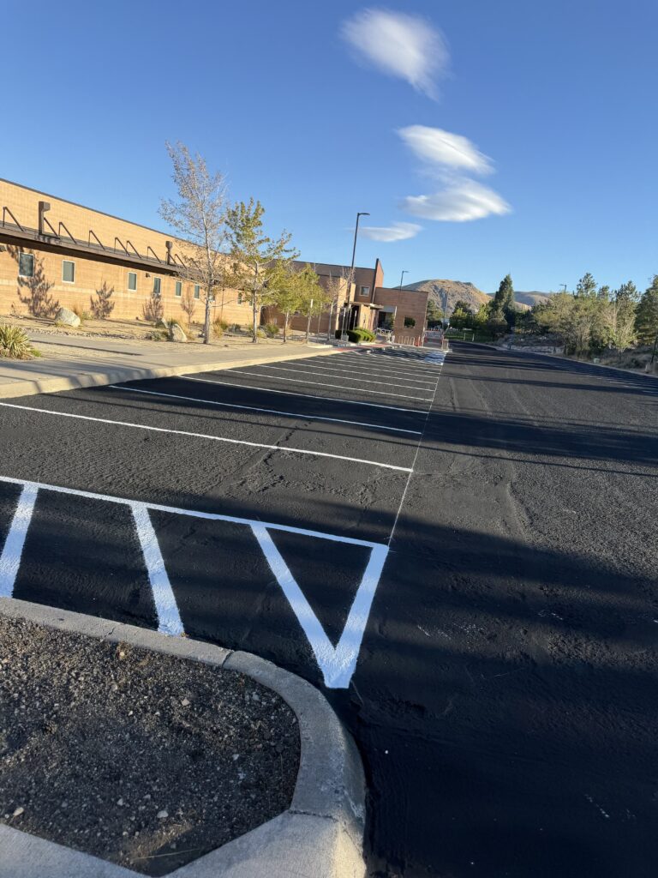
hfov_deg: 56.8
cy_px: 439
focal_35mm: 24
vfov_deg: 71.6
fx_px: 608
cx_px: 329
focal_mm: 6.76
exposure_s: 1/1949
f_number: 1.78
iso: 80
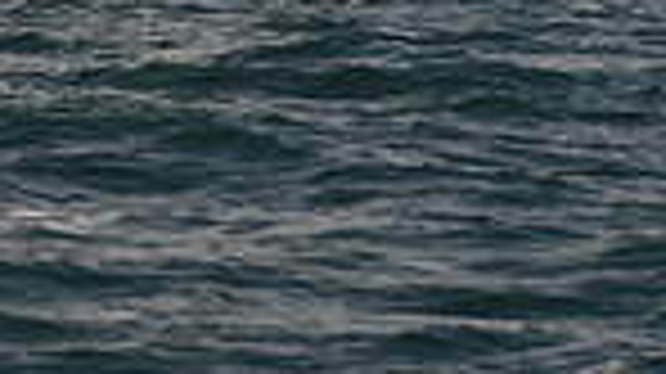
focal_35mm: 461
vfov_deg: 2.6
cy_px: -843
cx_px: -38
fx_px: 8135
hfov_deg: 4.7
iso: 250
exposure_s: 1/640
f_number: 7.1
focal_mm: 112
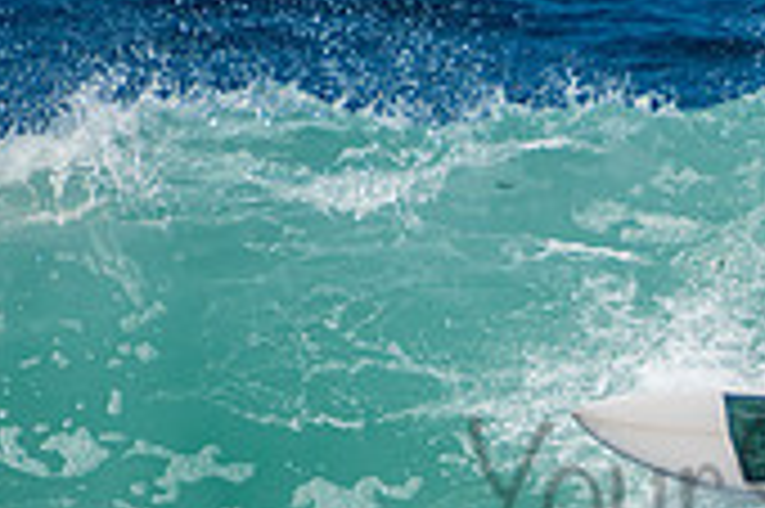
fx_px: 43520
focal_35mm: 2050
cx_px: 932
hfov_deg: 1.0
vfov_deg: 0.7
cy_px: 447
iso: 280
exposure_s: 1/2000
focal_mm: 400
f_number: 5.6
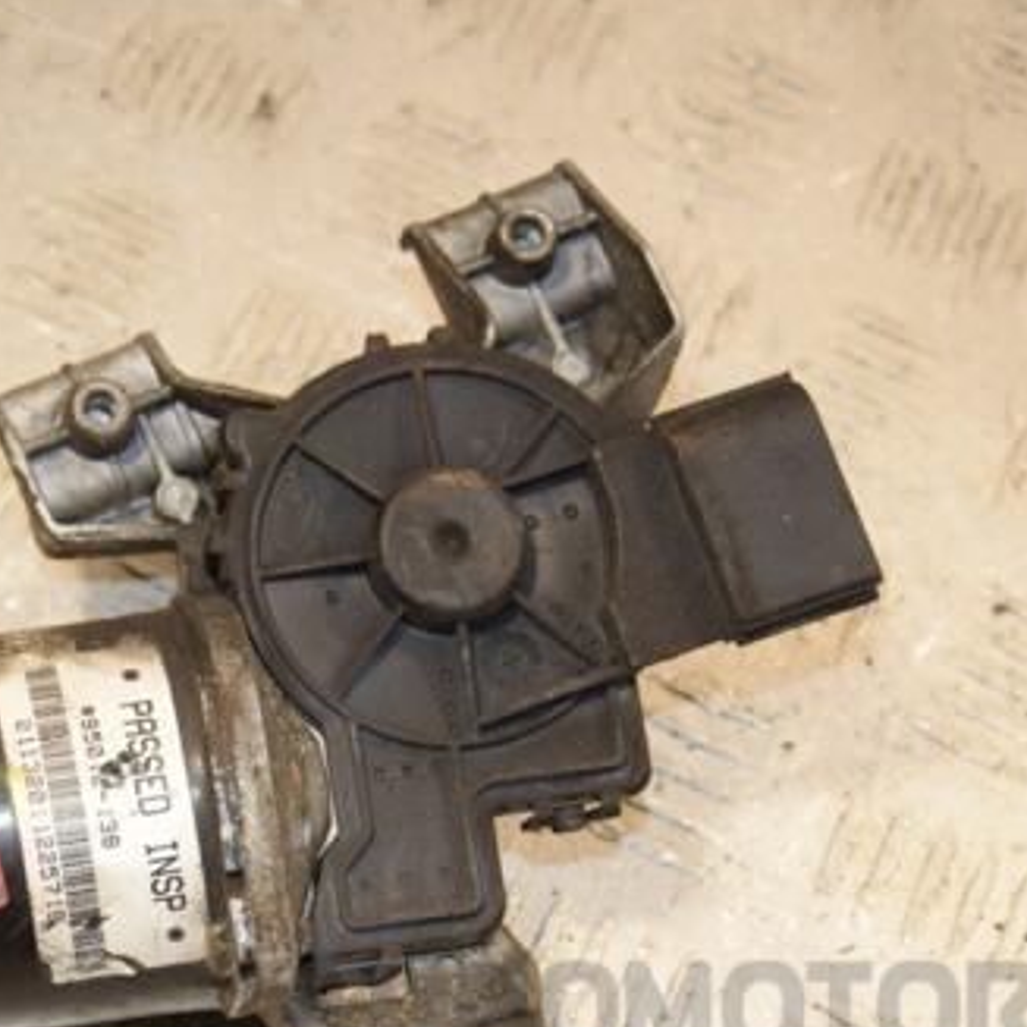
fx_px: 3927
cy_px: 590
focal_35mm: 117
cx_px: 239
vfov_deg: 14.9
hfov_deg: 14.8
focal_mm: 50
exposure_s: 1/200
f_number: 6.3
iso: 800
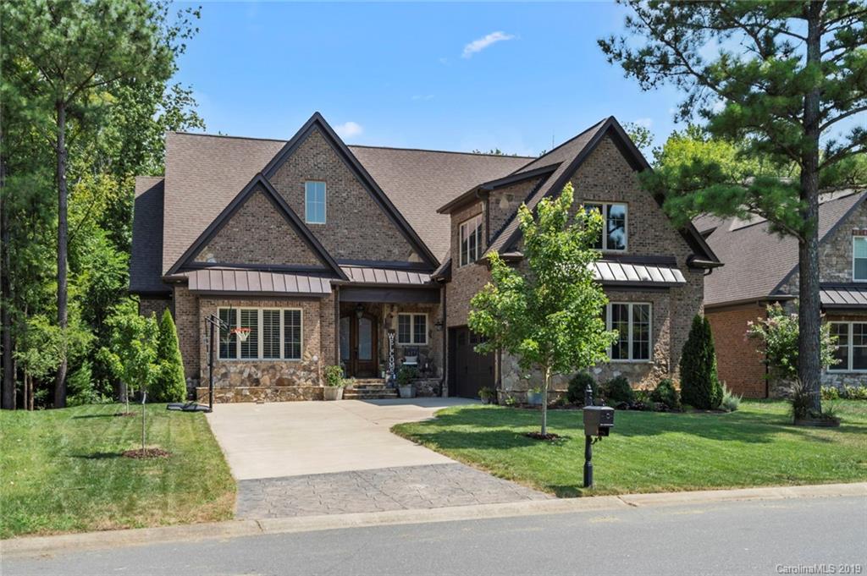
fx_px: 842
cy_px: 288
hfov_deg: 54.5
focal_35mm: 35
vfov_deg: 37.8
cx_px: 434
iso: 100
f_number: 8
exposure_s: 1/125
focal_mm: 35
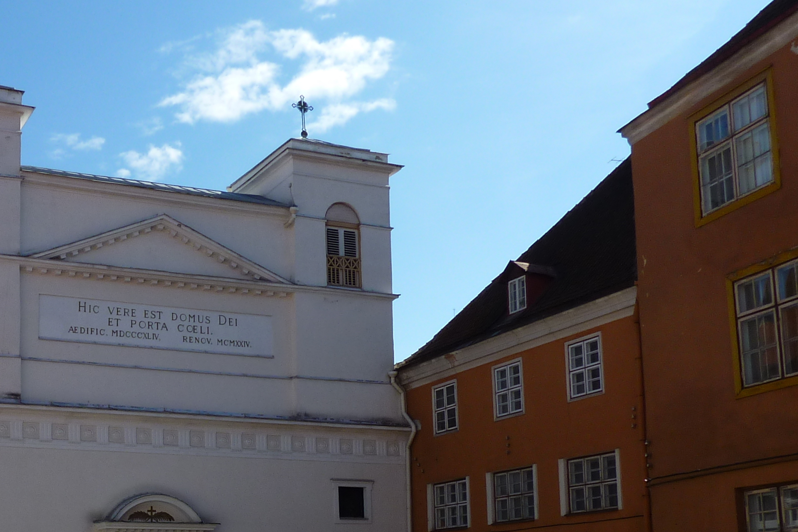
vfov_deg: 27.0
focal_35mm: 48
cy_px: 490
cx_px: 107
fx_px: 1064
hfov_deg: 38.7
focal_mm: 4.1
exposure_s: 1/500
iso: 80
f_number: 5
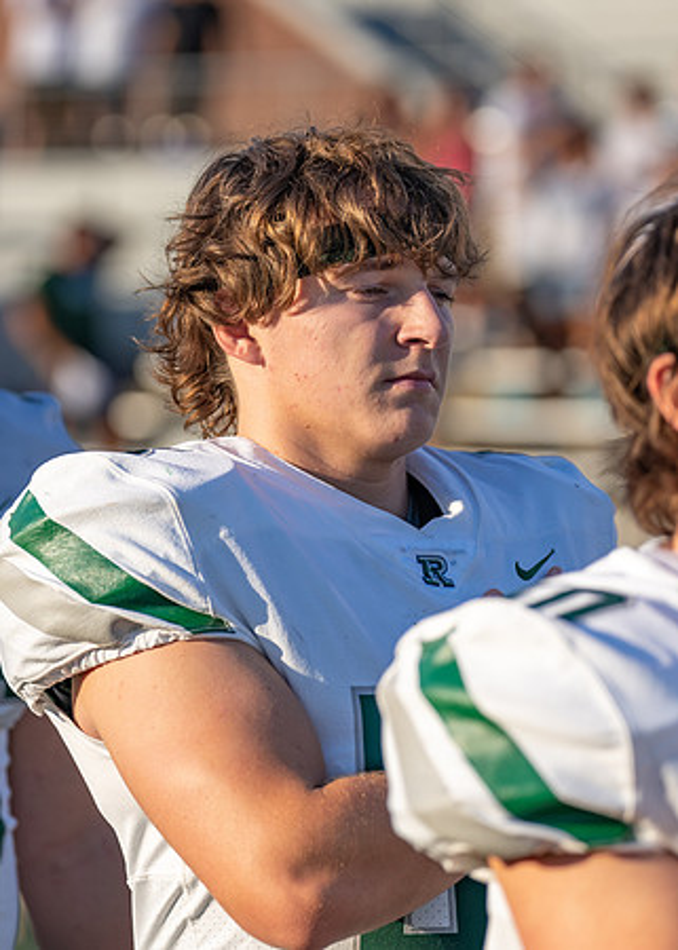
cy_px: 413
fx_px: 5334
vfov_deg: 10.2
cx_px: 365
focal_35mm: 198
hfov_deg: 7.3
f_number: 2.8
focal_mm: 118
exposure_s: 1/1600
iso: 100
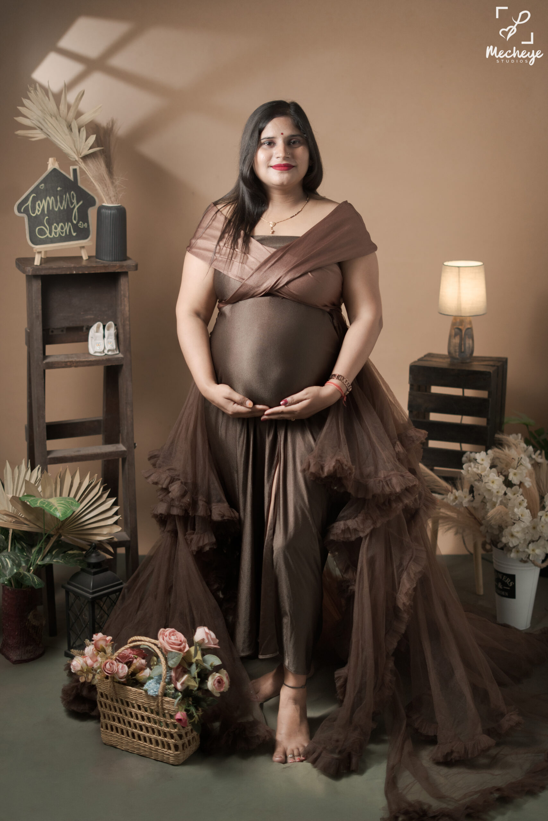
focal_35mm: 50
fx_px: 1141
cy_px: 410
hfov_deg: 27.0
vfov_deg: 39.6
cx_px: 274
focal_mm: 50
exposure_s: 1/200
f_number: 1.8
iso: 640
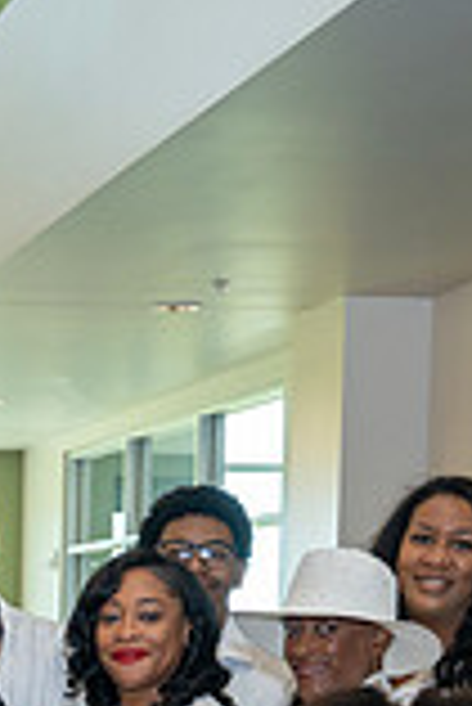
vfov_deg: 18.1
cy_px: 852
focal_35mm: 107
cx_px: -409
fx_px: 2100
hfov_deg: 11.7
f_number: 5.6
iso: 500
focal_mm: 29
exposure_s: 1/160
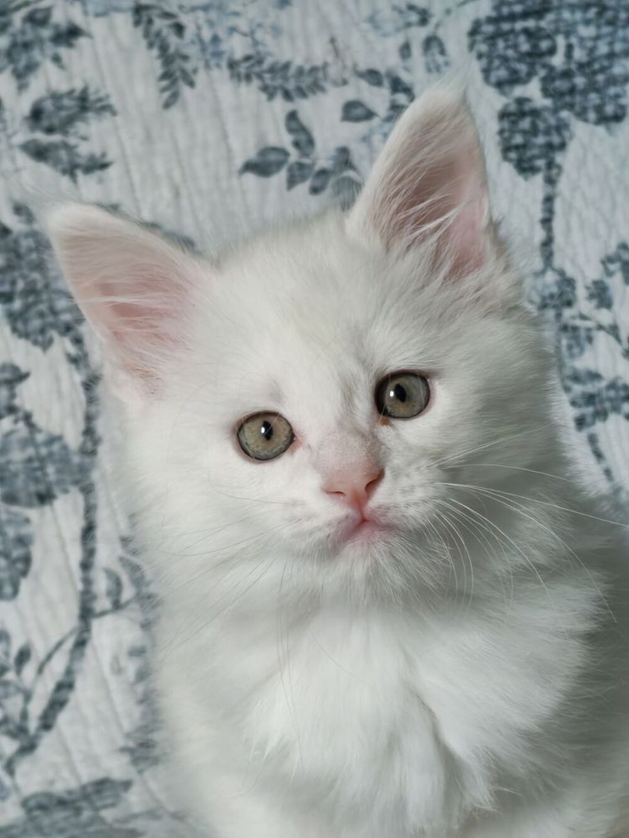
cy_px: 419
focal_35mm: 108
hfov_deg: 13.7
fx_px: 2616
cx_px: 314
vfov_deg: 18.2
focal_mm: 6.12
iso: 658
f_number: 1.9
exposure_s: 1/100
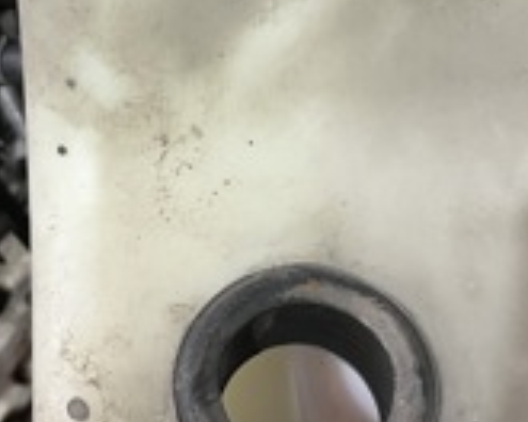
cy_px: -16
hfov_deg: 25.6
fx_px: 1156
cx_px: 333
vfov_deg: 20.0
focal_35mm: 74
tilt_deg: -53.7
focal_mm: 5.1
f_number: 1.6
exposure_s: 1/50
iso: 400
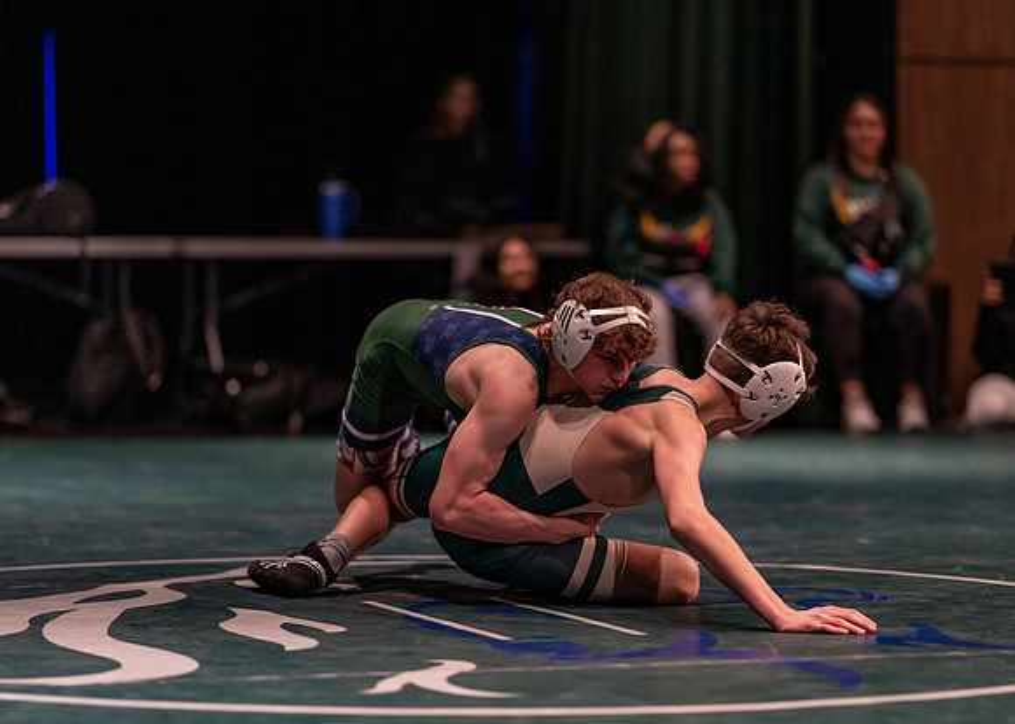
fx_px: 4147
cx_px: 508
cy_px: 362
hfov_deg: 14.0
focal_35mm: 144
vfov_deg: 10.0
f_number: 1.8
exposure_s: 1/800
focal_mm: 135
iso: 2000
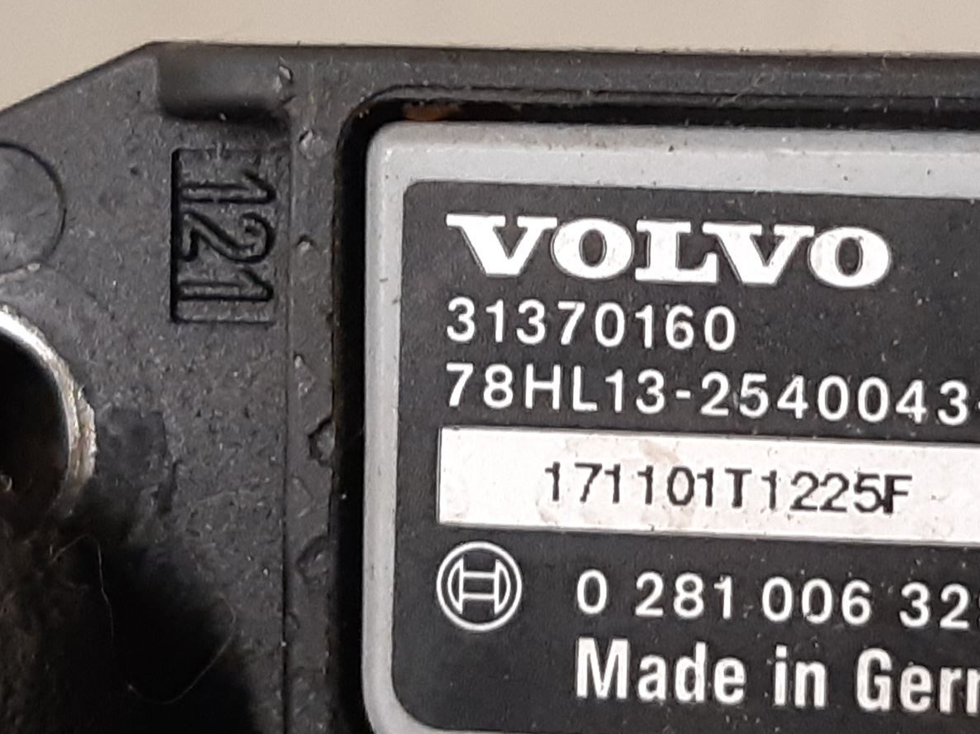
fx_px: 1274
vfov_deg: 32.2
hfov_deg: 40.8
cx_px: 741
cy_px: 394
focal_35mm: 45
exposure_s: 1/50
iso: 200
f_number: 1.7
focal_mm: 3.93
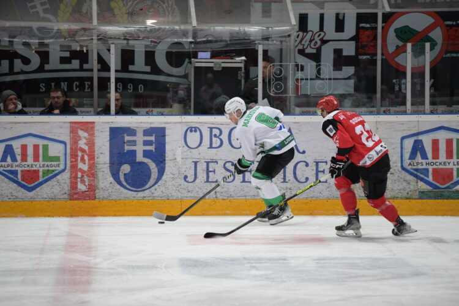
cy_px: 153
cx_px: 230
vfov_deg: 6.9
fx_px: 2550
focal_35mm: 200
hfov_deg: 10.3
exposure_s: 1/1000
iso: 1250
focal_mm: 200
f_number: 2.8
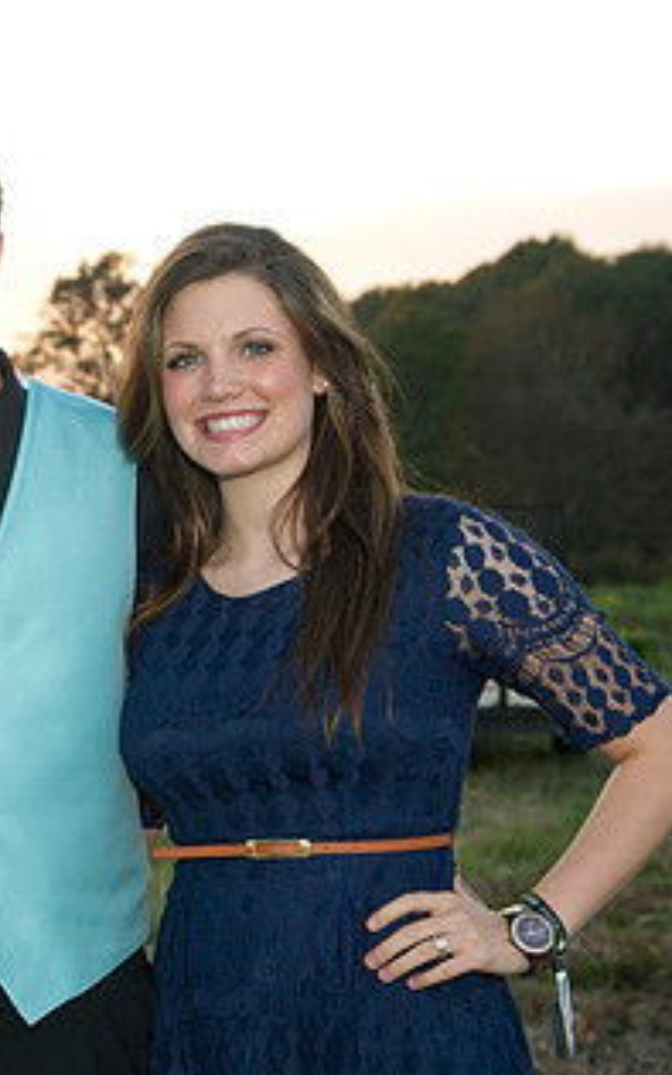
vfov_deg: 23.0
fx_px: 2636
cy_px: 621
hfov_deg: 13.8
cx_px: -276
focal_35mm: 90
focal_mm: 48
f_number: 5
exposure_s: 1/160
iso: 640
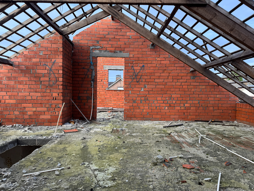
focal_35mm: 24
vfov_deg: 56.8
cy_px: 96
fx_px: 176
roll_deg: -0.4
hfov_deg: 71.6
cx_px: 127
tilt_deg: +0.2
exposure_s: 1/822
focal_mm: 6.76
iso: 80
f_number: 1.78
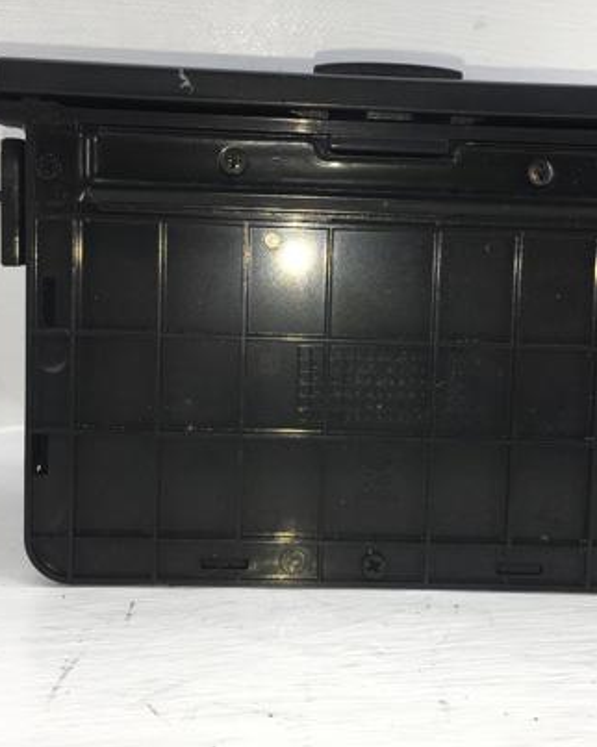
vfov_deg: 41.1
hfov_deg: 33.3
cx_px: 362
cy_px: 347
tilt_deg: -9.6
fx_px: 995
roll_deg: -1.4
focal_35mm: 45
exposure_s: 1/245
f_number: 2.2
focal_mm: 4.15
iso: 25
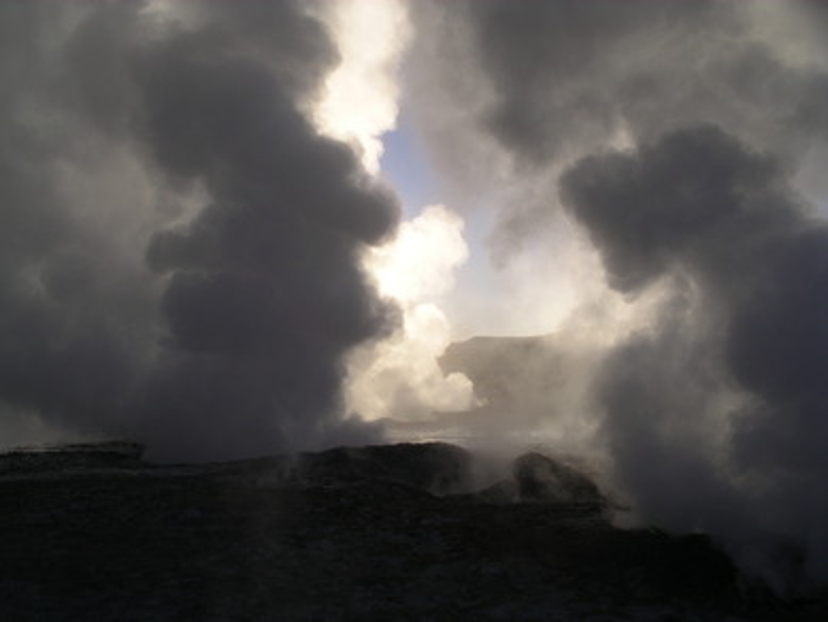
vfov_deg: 28.0
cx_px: 414
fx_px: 1244
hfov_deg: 36.8
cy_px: 311
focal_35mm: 52
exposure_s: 1/616
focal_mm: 10.9
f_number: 6
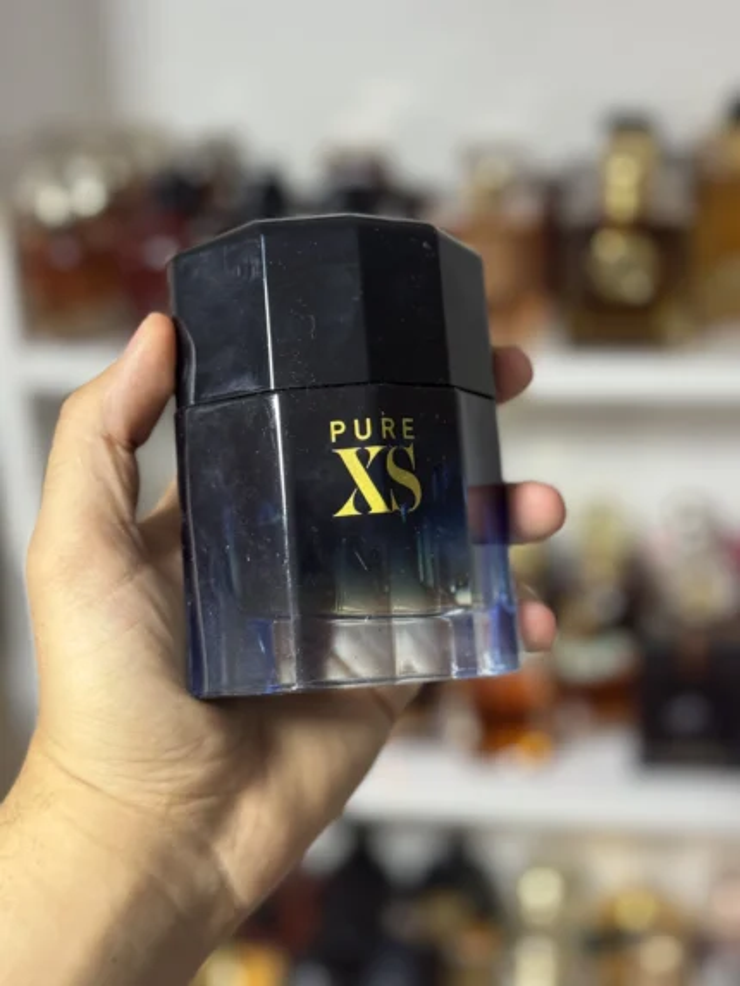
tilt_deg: -21.9
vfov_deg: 39.6
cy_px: 493
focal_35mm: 48
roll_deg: +1.5
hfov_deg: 30.3
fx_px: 1368
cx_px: 370
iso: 200
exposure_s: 1/50
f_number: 1.78
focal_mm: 6.76
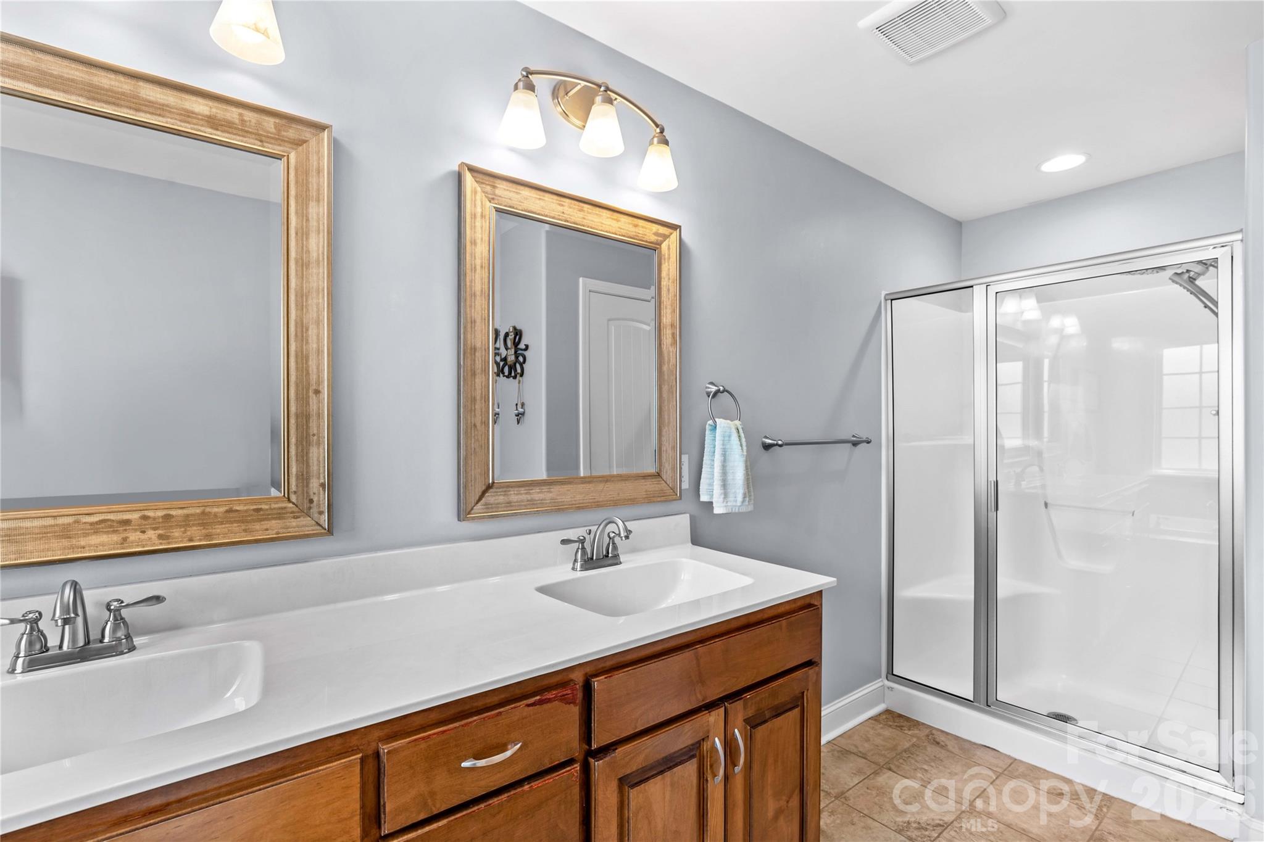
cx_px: 632
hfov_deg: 96.7
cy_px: 421
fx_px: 562
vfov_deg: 73.7
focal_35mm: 16
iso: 100
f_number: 8
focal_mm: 16
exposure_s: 1/5
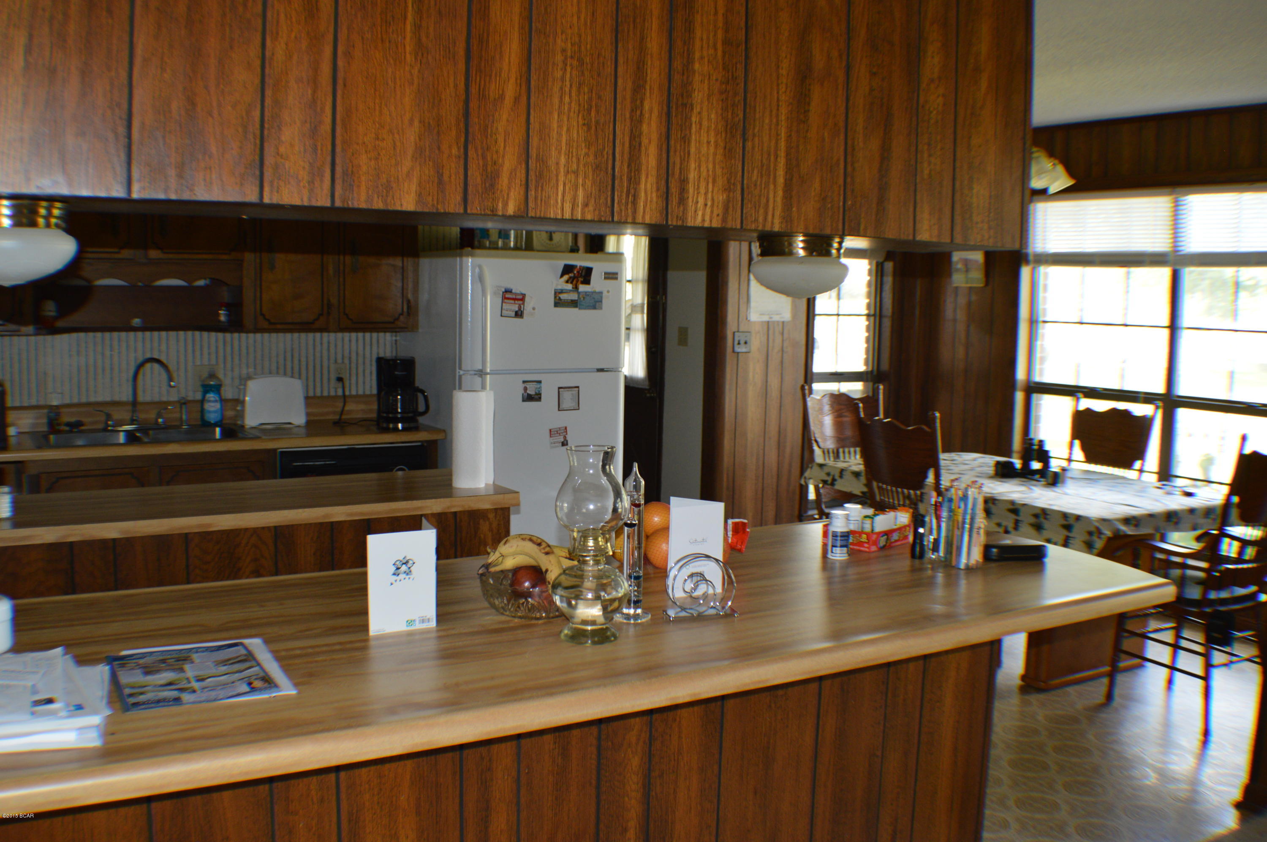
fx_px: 1371
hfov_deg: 49.6
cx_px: 634
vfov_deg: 34.1
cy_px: 421
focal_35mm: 39
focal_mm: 26
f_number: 4.2
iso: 500
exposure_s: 1/60
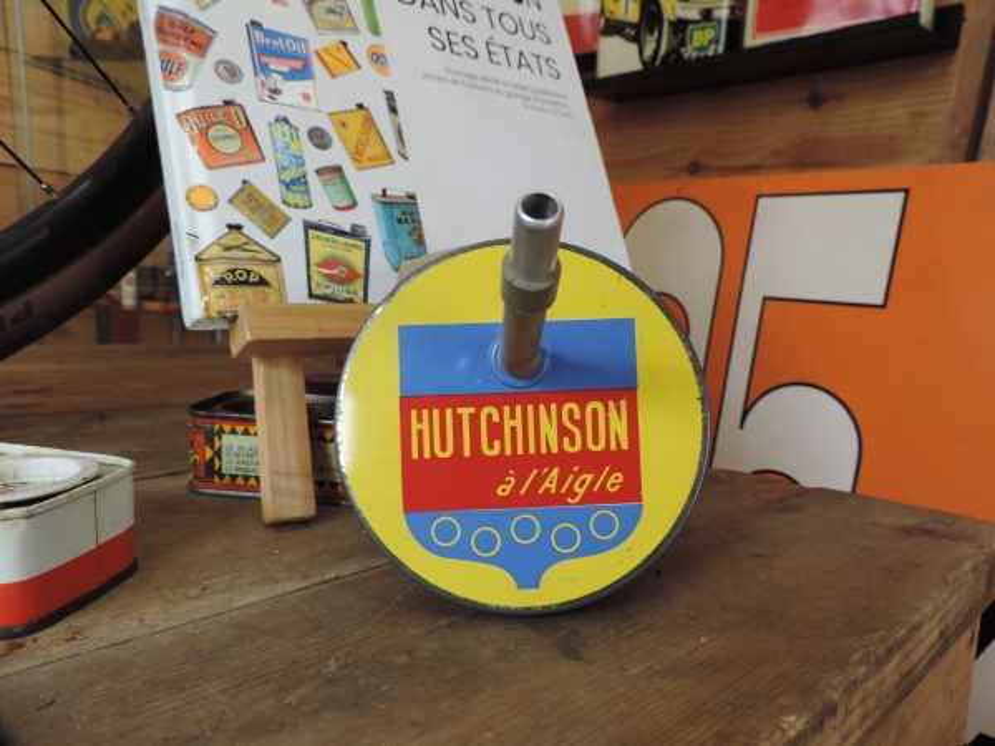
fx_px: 690
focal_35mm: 24
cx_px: 498
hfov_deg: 71.6
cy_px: 373
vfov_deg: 56.8
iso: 125
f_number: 3
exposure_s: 1/30
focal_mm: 4.3
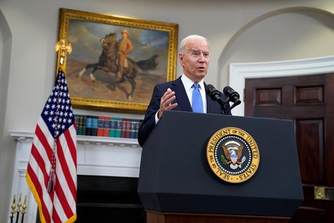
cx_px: 167
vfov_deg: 26.0
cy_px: 112
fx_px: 482
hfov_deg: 38.2
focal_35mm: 52
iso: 2000
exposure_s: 1/400
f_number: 3.2
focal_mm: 52
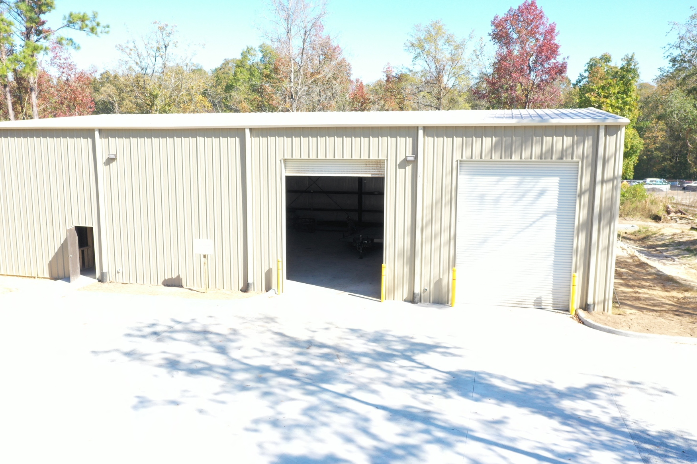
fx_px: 619
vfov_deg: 41.1
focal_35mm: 32
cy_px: 245
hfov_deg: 58.7
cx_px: 321
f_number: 5.6
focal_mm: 10.26
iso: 100
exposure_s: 1/120
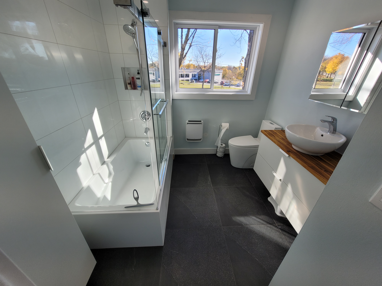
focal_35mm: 13
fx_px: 143
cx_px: 191
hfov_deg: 106.2
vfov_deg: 89.9
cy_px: 143
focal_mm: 1.74
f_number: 2.2
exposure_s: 1/316
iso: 40
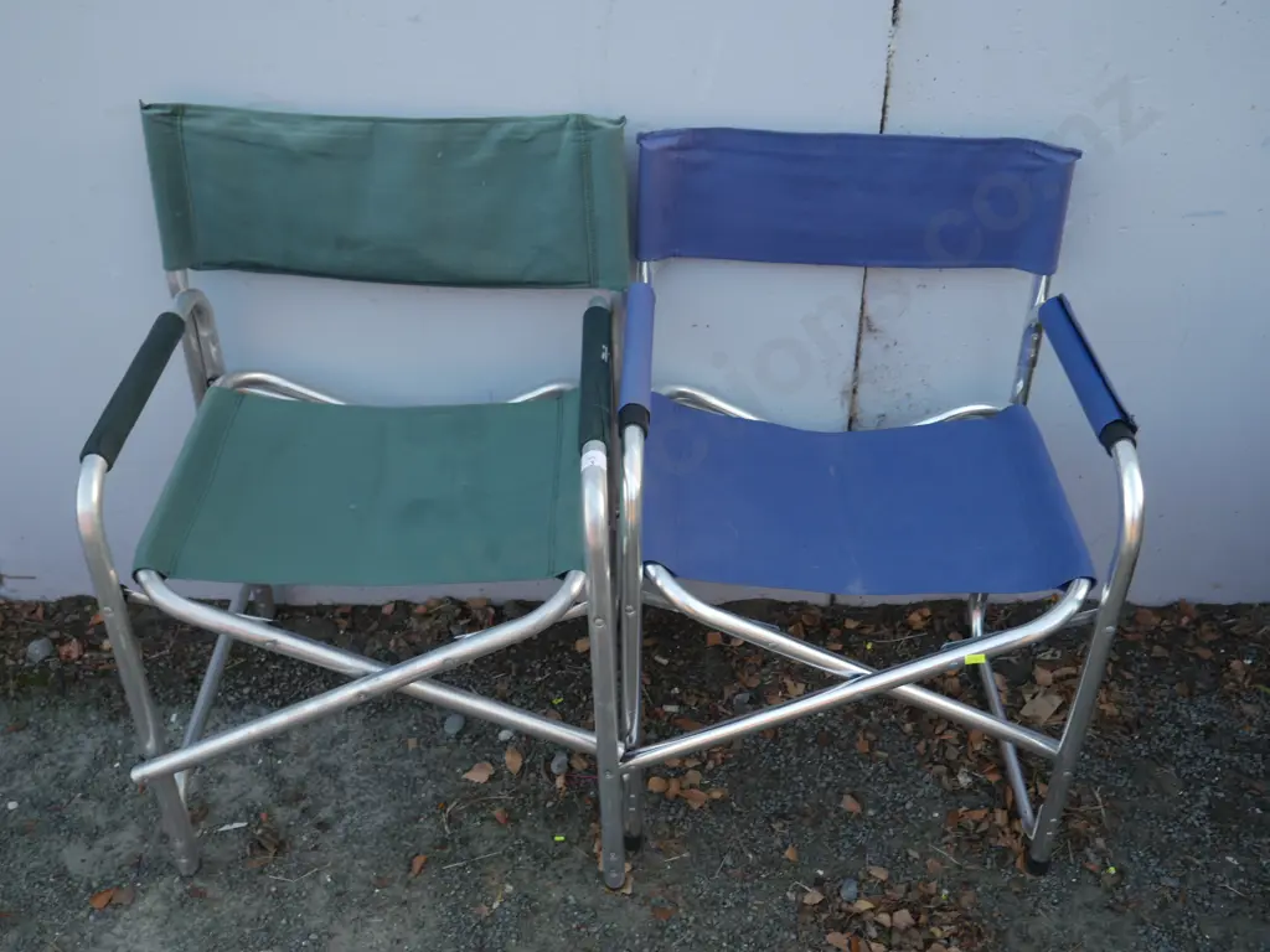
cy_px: 476
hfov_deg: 54.0
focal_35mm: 34
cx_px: 635
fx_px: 1247
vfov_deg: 41.8
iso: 200
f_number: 4
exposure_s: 1/100
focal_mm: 17
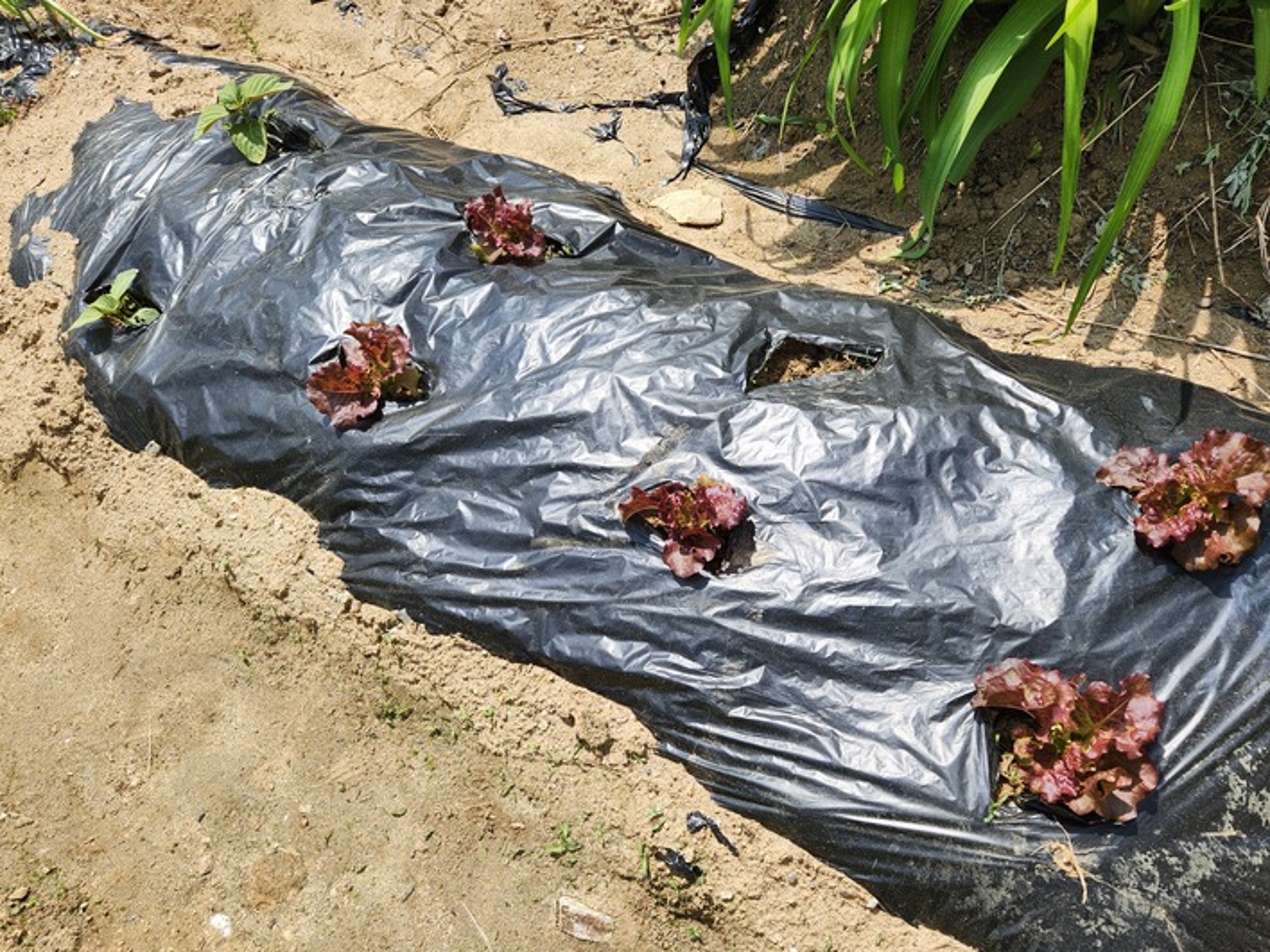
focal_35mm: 26
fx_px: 954
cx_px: 674
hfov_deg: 67.2
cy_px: 513
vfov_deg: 53.0
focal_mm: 5.4
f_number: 1.8
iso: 20
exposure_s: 1/1139
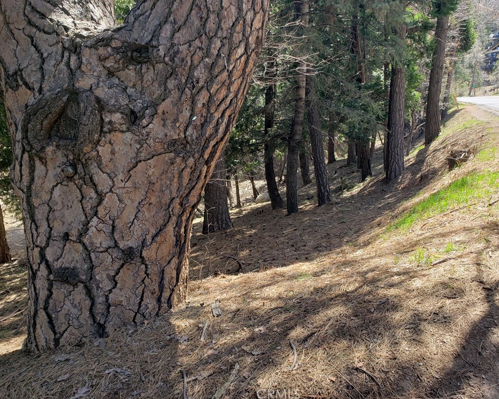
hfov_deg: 62.2
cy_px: 195
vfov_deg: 51.5
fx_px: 413
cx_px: 262
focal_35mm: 28
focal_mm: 4.3
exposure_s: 1/293
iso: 50
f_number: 2.4
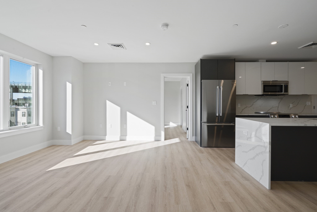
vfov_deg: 73.7
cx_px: 158
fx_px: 141
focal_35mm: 16
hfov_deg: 96.7
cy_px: 106
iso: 320
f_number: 11
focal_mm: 16
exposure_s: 1/10
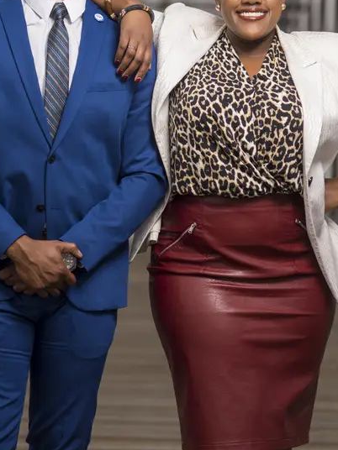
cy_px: 276
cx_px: 173
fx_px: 2513
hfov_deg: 7.7
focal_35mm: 193
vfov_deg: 10.2
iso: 64
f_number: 3.5
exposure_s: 1/1250
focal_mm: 105
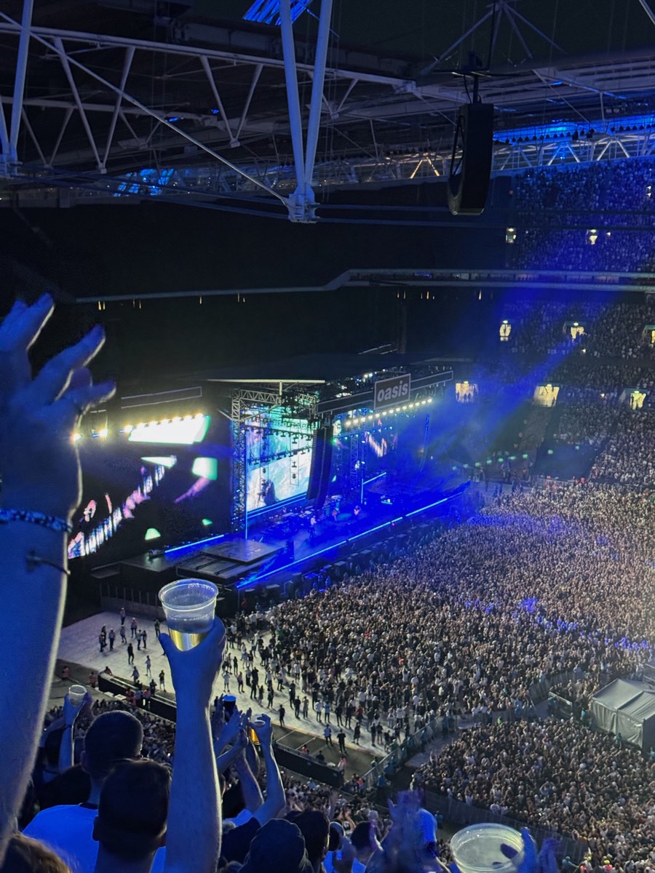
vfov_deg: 39.7
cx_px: 328
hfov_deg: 30.3
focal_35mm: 48
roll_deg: -0.5
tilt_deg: -11.7
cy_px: 436
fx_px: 1211
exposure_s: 1/30
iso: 640
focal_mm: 6.76
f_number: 1.78
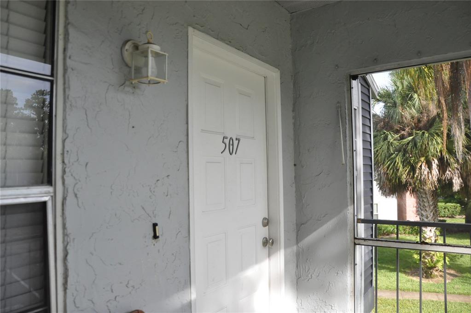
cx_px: 236
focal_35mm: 27
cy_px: 156
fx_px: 353
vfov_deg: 47.8
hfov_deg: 67.4
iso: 1250
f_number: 5
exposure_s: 1/1250
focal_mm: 18
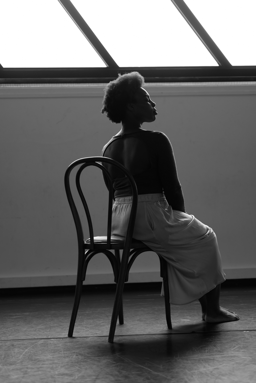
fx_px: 565
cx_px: 128
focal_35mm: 53
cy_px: 192
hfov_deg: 25.5
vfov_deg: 37.5
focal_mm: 35
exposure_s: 1/125
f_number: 2
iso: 200
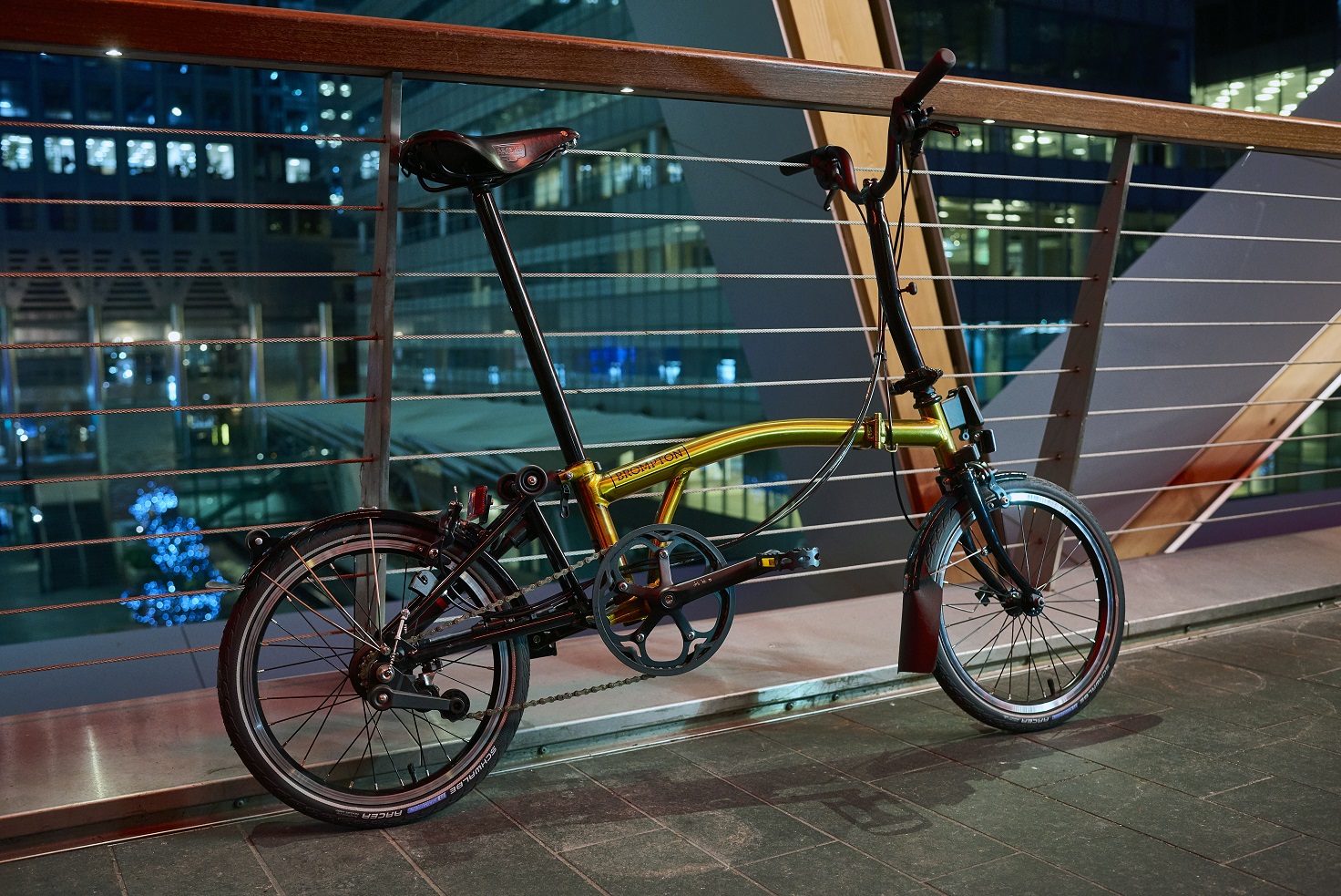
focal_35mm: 35
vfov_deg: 37.9
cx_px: 670
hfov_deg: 54.4
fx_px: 1304
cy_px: 448
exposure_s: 1/50
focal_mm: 35
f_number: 3.5
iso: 1250
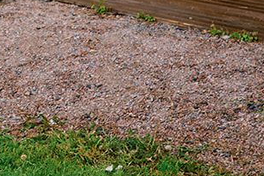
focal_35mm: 183
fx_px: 1342
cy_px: -227
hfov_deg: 11.0
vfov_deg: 7.1
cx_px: -64
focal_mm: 23
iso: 125
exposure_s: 1/680
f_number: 1.4
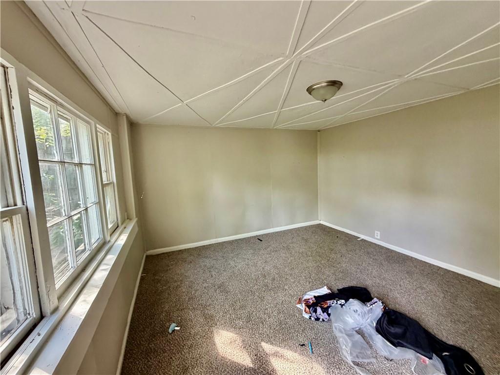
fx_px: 202
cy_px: 188
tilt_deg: -6.6
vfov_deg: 85.7
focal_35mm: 14
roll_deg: +4.1
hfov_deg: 102.1
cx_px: 250
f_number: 2.2
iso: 320
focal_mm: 2.22
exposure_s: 1/116
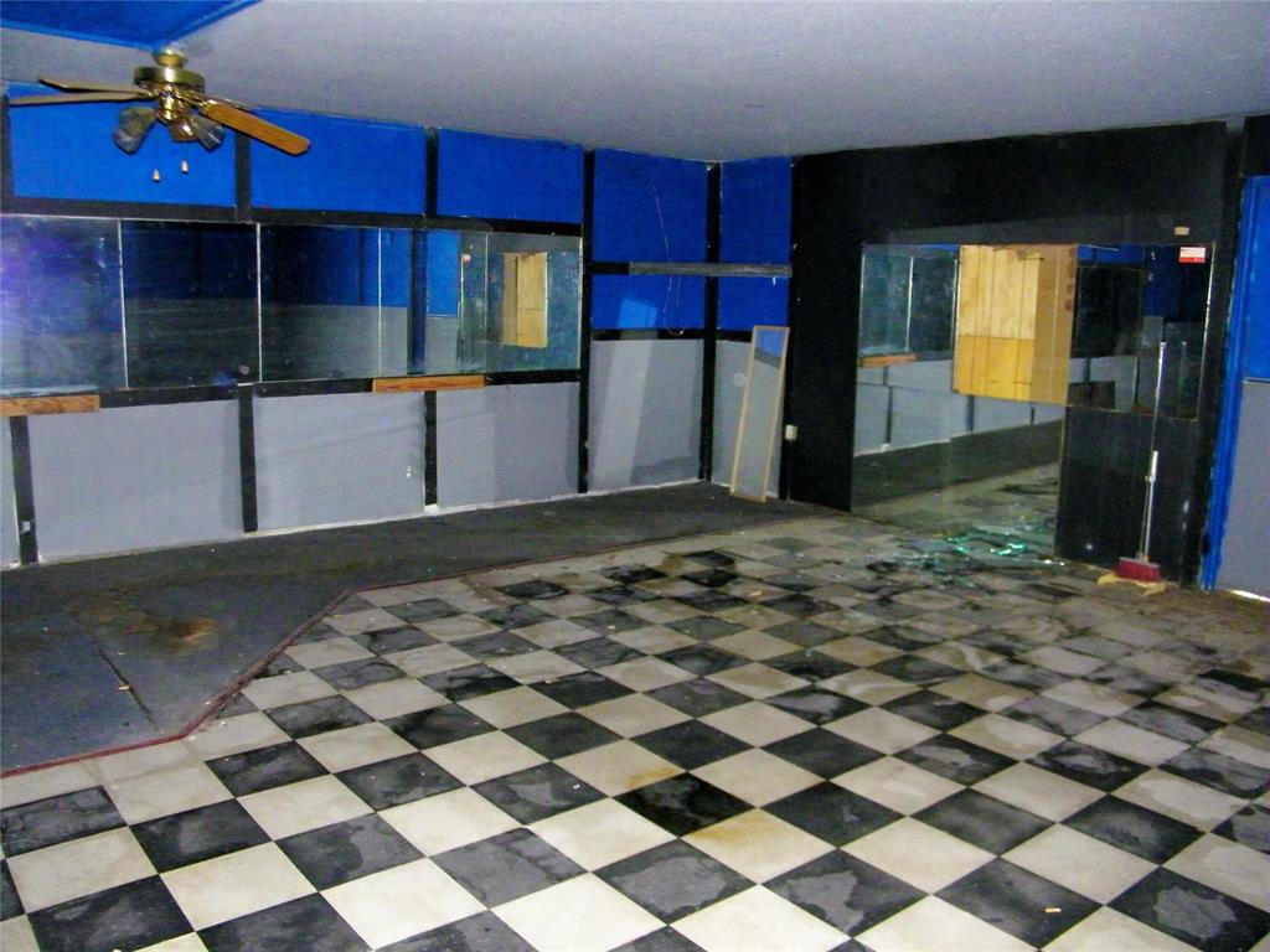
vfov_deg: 49.7
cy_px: 476
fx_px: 1027
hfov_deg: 63.4
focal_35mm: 28
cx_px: 635
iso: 400
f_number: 3.5
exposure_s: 1/30
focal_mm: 5
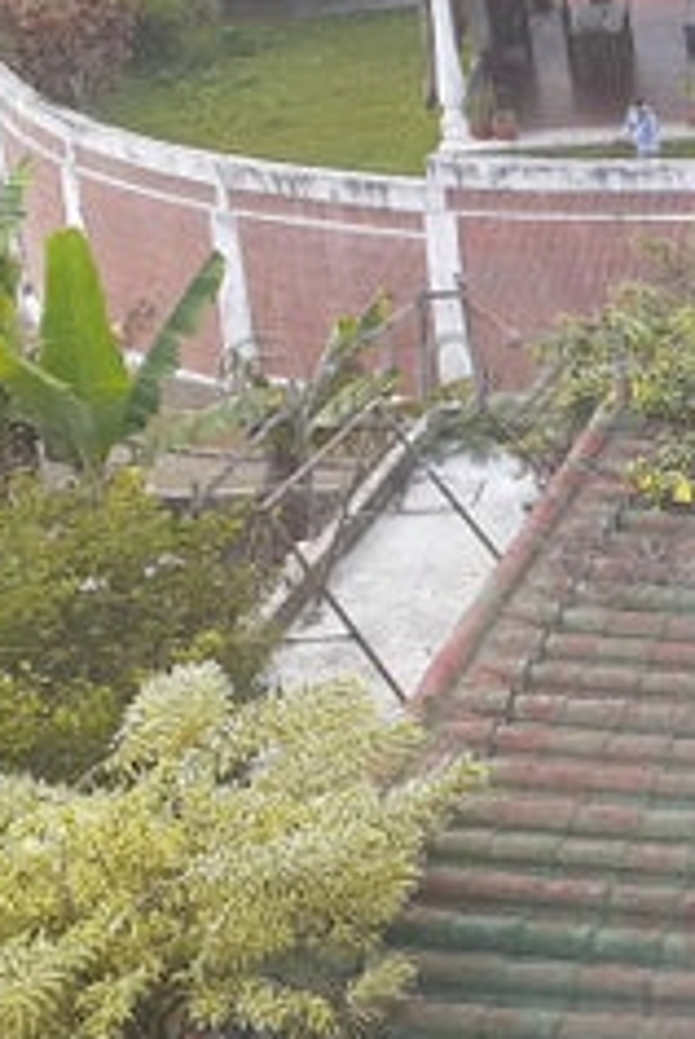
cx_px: 1201
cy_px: 379
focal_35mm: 76
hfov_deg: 15.7
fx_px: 2194
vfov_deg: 26.5
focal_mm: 3.6
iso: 40
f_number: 1.9
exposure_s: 1/444
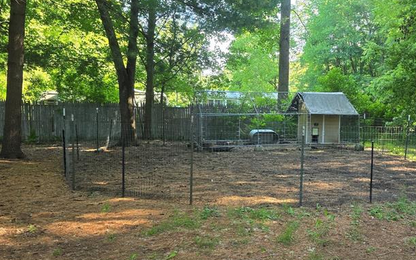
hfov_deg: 47.5
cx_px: 273
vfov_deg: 31.2
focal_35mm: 41
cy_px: 147
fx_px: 465
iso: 100
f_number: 1.7
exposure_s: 1/180
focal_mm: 6.3
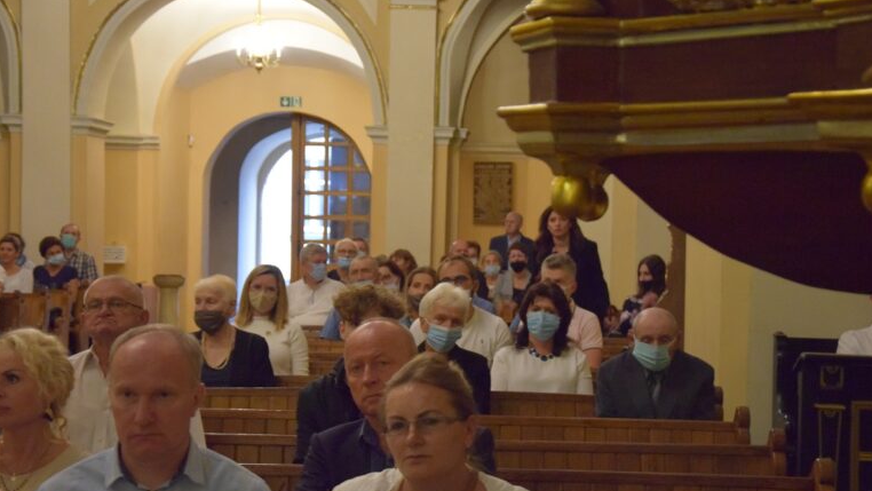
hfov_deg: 27.9
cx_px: 436
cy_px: 252
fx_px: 1758
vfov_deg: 15.9
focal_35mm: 76
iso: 6400
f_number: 4.8
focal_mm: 48
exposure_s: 1/40
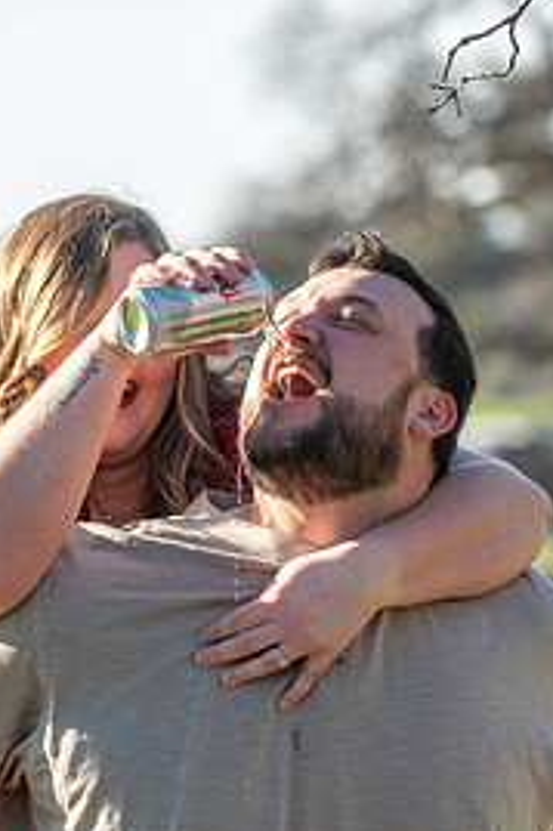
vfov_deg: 8.2
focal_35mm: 251
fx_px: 5790
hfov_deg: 5.5
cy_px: 482
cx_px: 303
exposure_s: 1/250
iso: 50
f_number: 4
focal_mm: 150
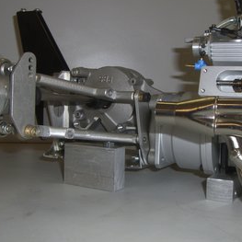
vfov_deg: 33.4
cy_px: 109
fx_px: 403
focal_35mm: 51
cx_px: 161
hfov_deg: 33.1
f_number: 4.3
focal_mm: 6.2
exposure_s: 1/30
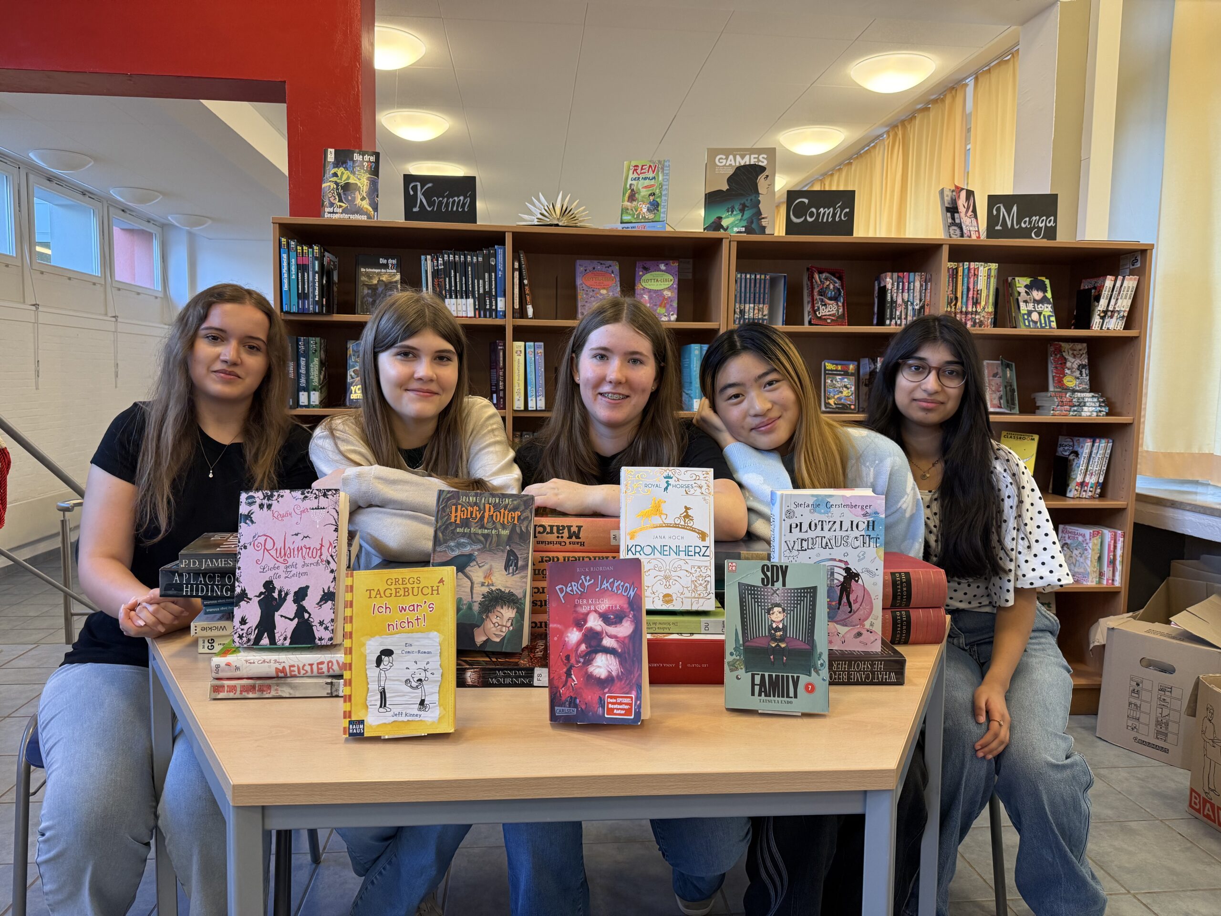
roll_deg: -0.7
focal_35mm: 24
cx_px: 610
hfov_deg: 71.6
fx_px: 847
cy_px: 458
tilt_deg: -4.9
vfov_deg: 56.8
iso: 200
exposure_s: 1/100
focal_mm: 6.76
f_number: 1.78
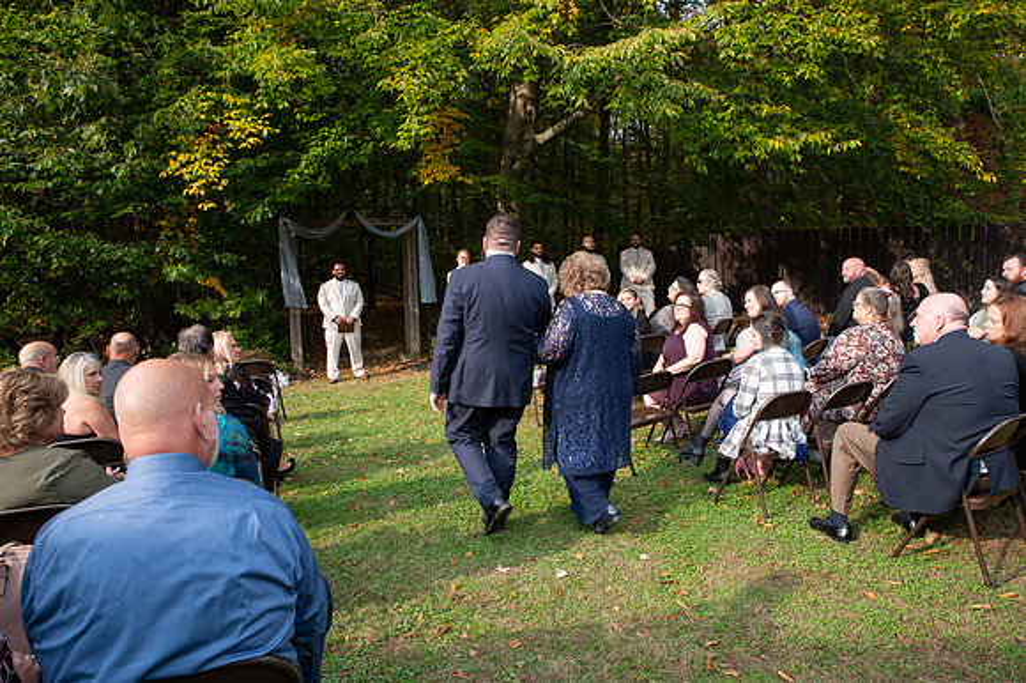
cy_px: 342
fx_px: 684
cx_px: 513
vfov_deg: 53.1
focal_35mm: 24
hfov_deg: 73.8
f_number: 9
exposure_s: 1/200
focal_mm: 24
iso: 400
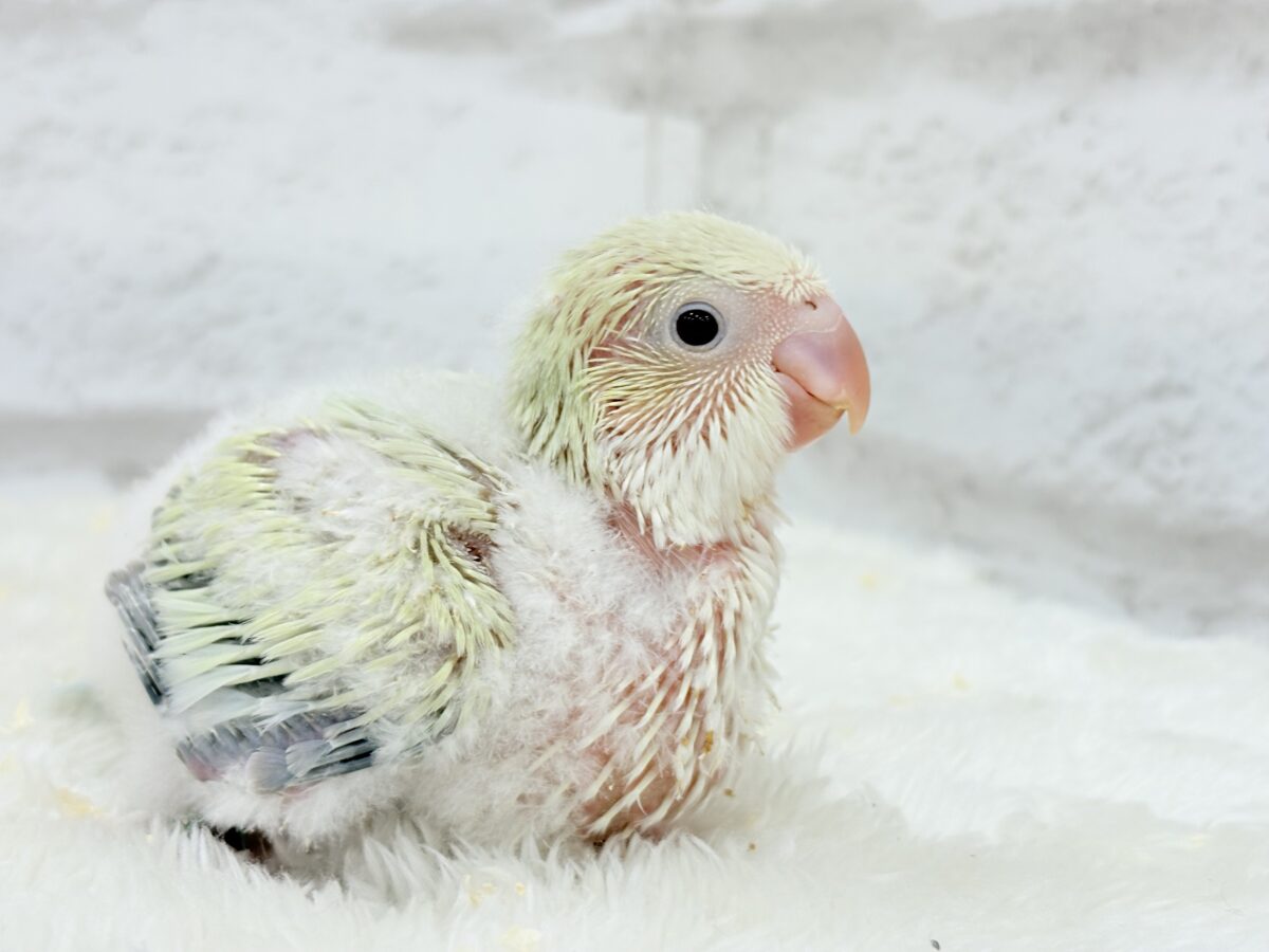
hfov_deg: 36.8
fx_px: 1906
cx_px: 634
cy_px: 476
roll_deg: -1.5
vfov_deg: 28.0
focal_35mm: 52
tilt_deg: -9.4
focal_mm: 5.96
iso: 32
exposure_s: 1/50
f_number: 1.6
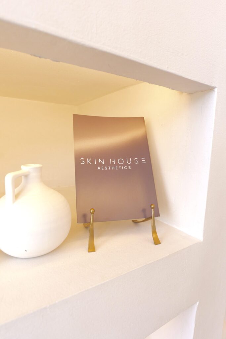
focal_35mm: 20
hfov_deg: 61.9
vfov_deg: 84.0
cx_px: 113
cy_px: 170
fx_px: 188
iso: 6400
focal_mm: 20
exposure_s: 1/640
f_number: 6.3
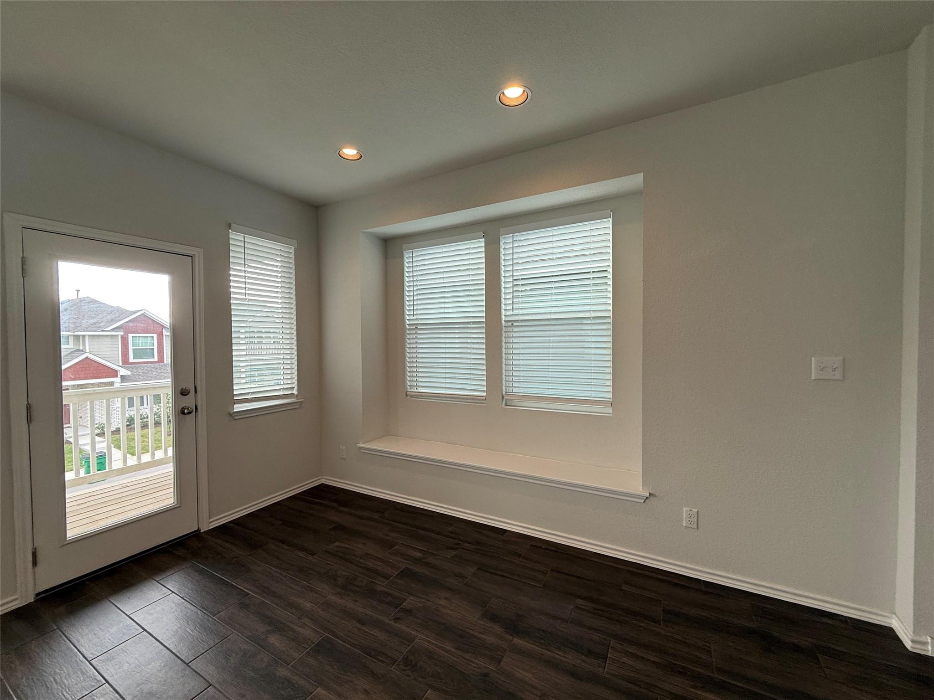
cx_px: 467
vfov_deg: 85.7
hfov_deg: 102.1
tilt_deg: -0.8
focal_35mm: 14
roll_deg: +0.8
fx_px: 378
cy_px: 350
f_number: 2.2
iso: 64
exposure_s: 1/120
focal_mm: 2.22
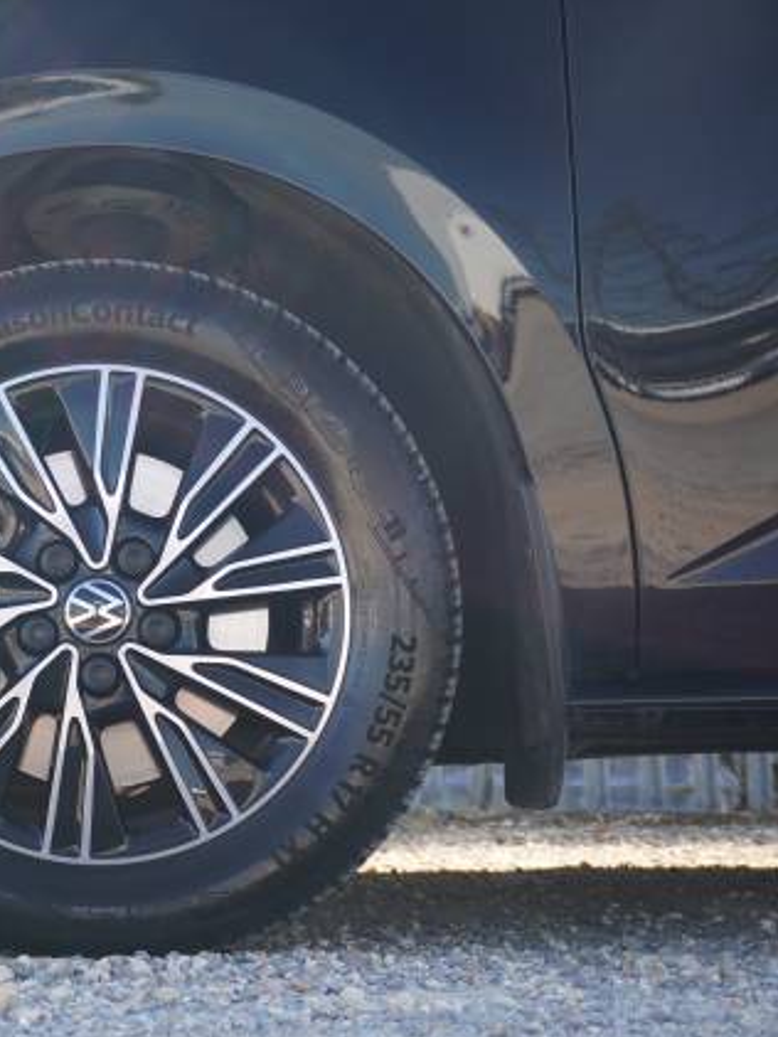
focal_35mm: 77
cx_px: -7
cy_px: 522
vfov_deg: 25.4
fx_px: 2298
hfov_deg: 18.7
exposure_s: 1/160
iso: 320
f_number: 5.6
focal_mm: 35
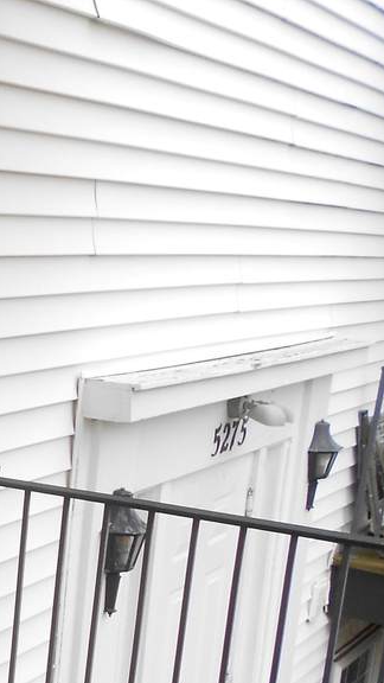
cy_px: 530
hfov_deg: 16.0
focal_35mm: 63
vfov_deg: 32.6
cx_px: -326
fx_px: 1140
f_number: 3.2
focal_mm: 4.6
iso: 80
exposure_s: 1/60
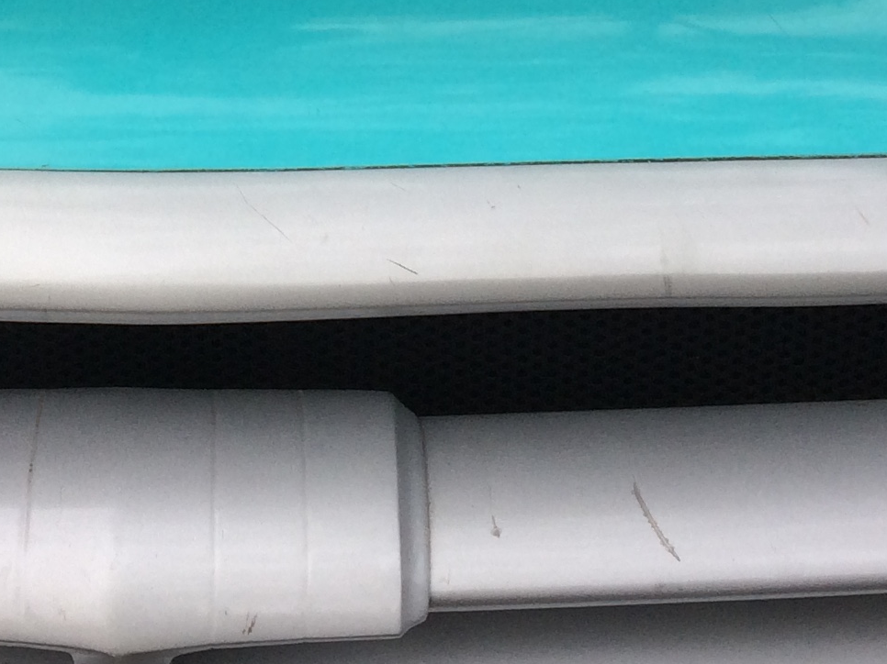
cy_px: -348
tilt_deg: -21.7
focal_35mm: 98
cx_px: 194
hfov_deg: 19.8
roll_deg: -0.1
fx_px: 2511
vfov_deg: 14.1
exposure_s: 1/167
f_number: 2.2
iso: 32
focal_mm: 4.15
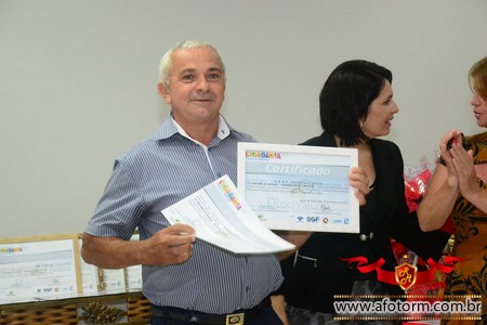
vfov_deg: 15.7
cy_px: 162
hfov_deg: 23.4
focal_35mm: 87
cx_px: 244
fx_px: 1177
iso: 3200
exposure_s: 1/100
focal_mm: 58
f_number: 5.6
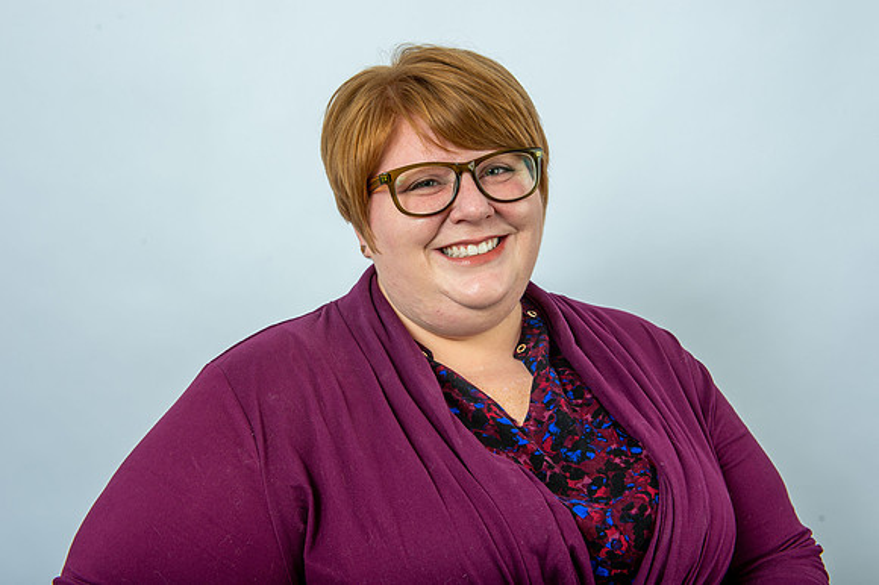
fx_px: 1098
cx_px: 440
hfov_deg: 43.6
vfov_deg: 29.8
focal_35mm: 45
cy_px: 292
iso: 125
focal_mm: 45
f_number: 8
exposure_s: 1/250
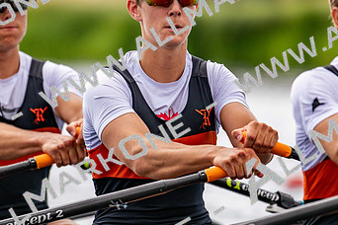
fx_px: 6365
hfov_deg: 3.0
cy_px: 111
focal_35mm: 678
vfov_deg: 2.0
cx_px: 161
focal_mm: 400
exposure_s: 1/2500
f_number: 4.5
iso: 320
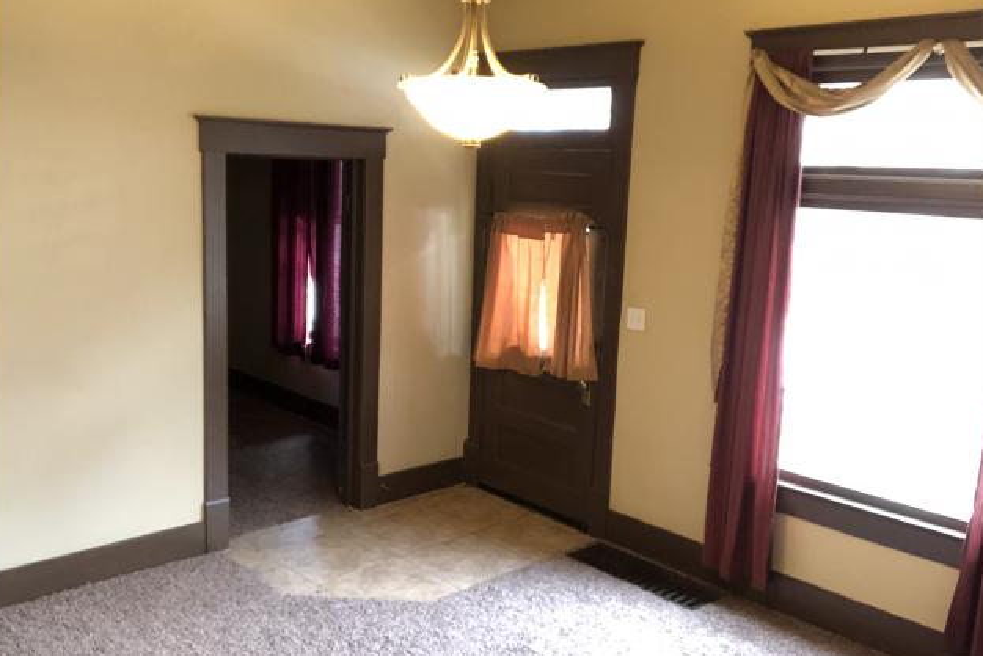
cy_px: 323
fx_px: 929
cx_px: 492
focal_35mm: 34
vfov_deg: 38.9
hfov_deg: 55.8
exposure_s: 1/30
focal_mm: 2.87
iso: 320
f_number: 2.2
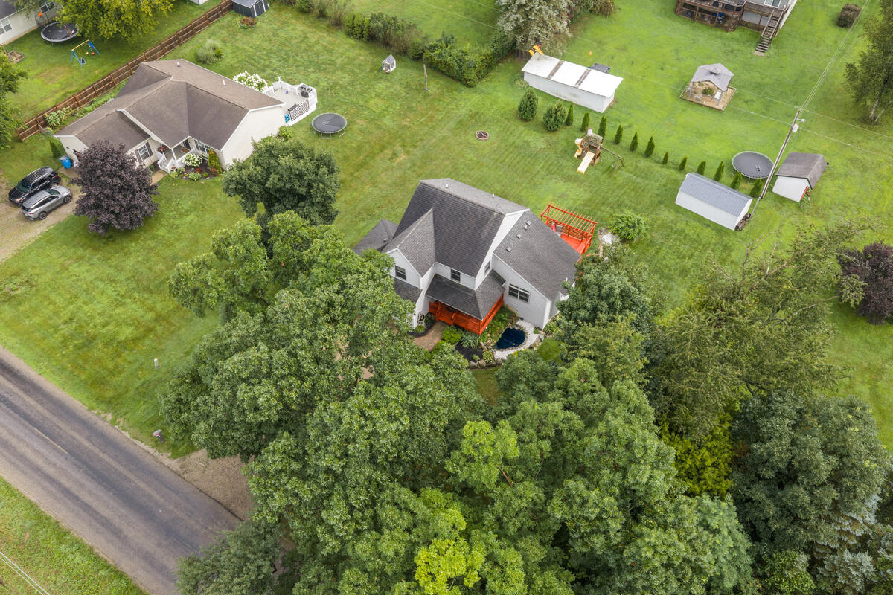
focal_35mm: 28
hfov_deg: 65.5
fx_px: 695
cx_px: 446
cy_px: 298
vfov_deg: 46.4
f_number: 5.6
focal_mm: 14.45
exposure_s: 1/80
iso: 100
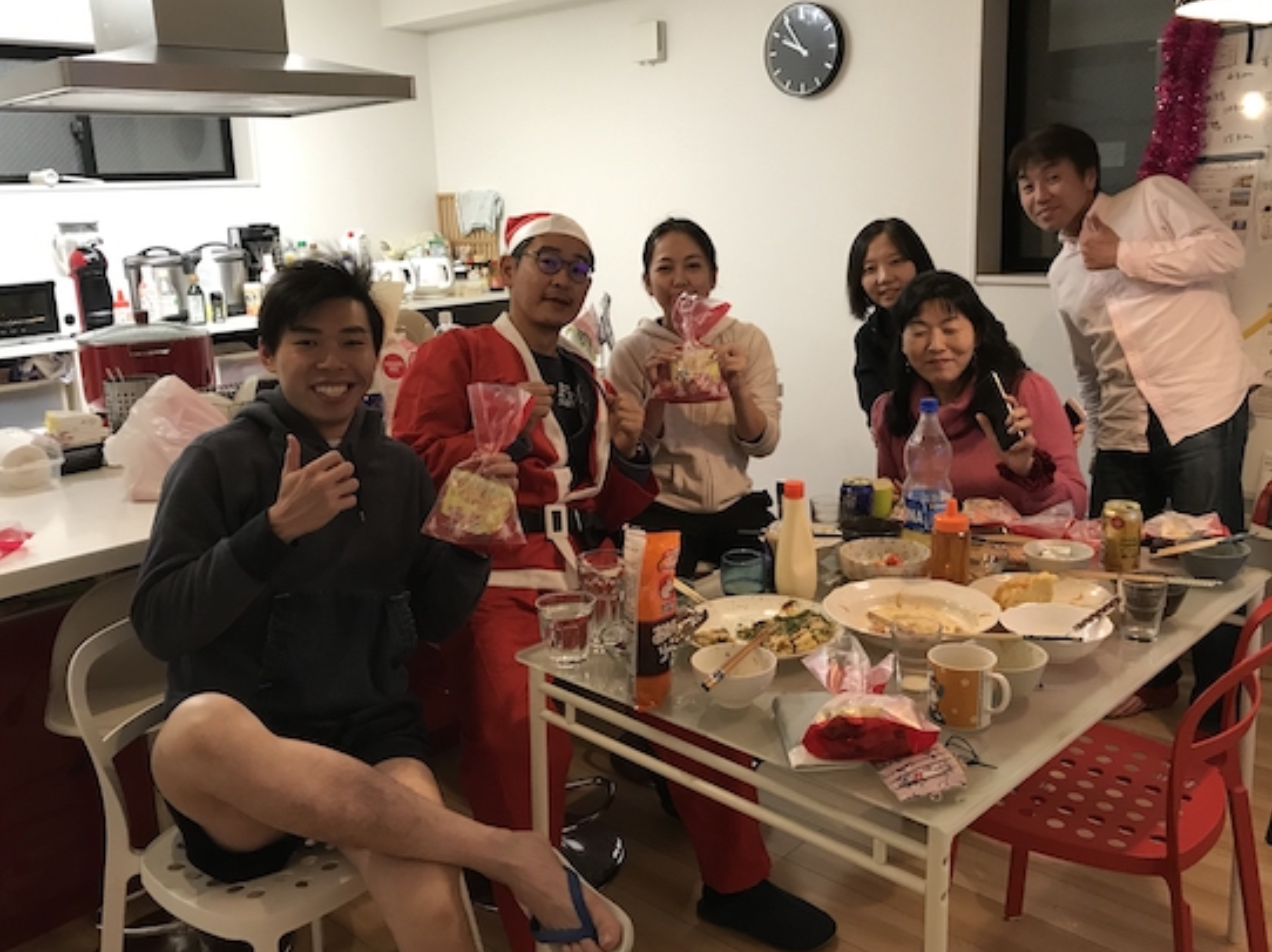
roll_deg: +2.4
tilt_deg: -12.3
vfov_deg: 45.4
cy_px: 455
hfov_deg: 58.4
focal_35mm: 31
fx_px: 1139
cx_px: 648
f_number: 1.8
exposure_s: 1/17
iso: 50
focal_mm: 3.99
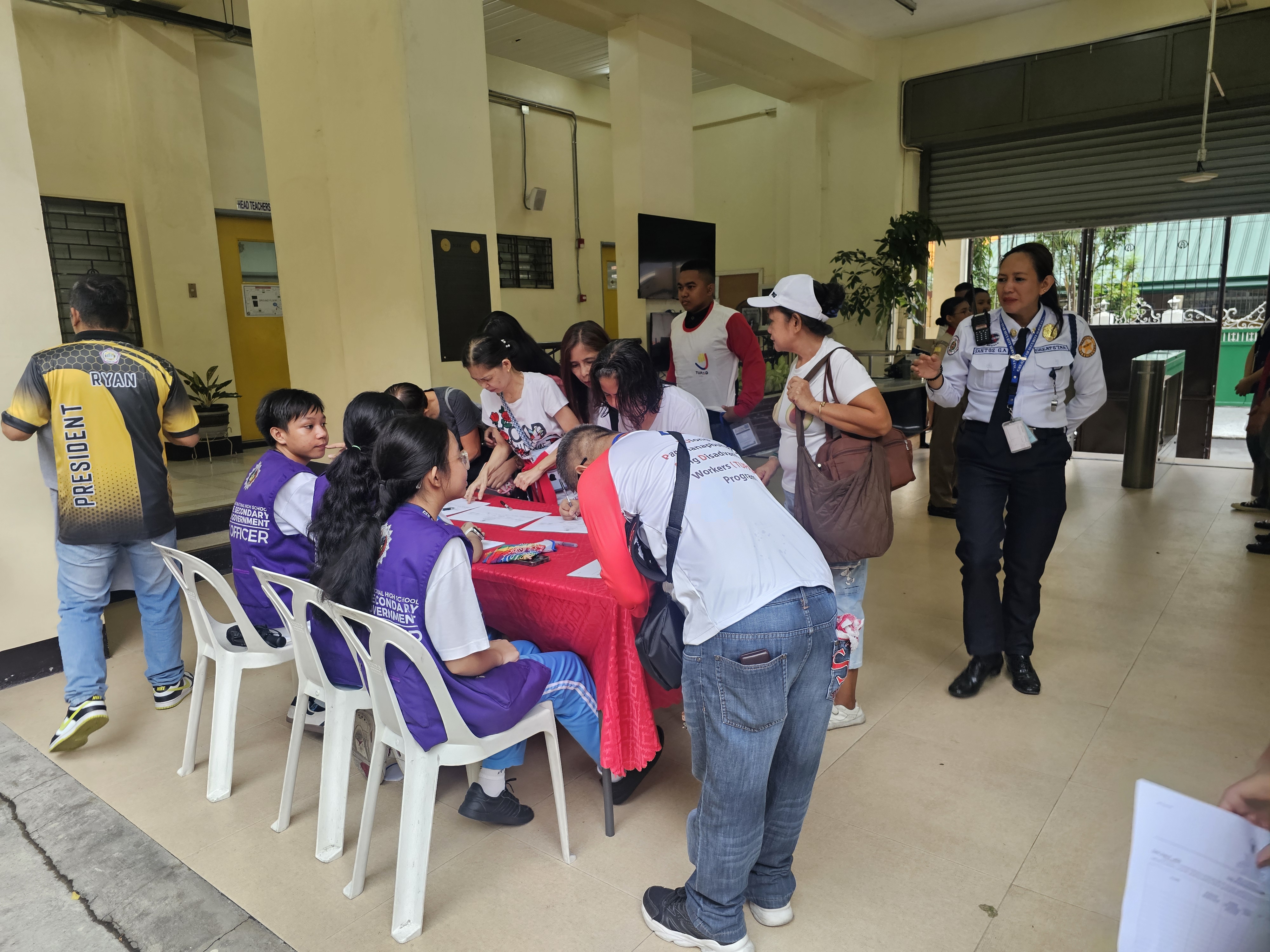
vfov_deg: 58.9
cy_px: 476
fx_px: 844
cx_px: 635
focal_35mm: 23
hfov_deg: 73.9
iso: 160
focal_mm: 6.3
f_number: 1.7
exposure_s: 1/120
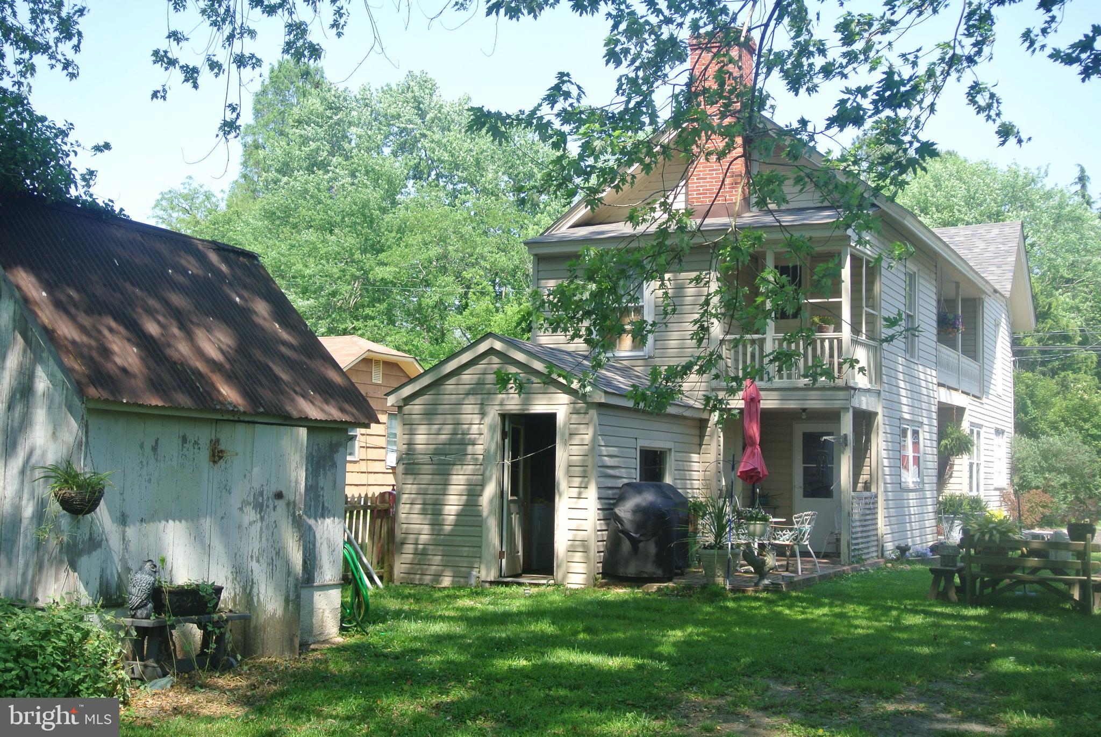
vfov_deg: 32.0
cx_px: 550
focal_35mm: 42
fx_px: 1286
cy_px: 368
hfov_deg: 46.4
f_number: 4.2
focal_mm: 15.7
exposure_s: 1/250
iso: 100
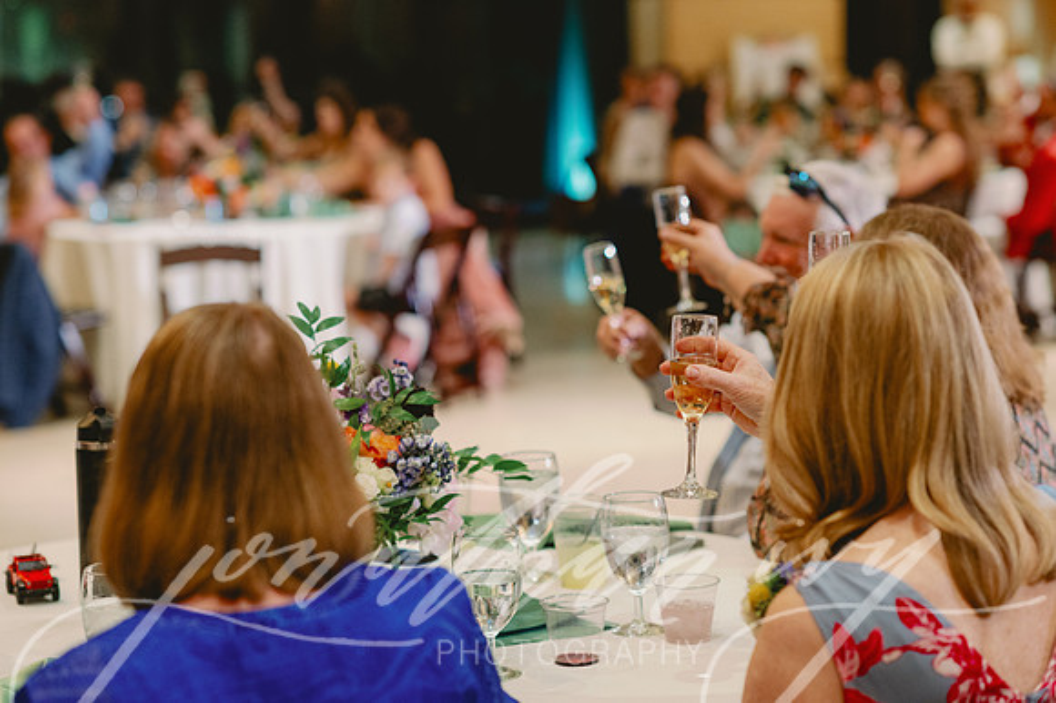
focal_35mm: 85
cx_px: 528
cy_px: 352
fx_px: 2492
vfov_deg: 16.1
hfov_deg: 23.9
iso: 2000
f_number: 2.8
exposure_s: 1/160
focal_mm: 85
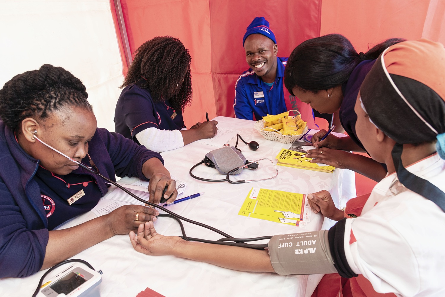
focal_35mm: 24
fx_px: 297
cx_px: 222
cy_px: 148
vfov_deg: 53.2
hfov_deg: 73.7
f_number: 7.1
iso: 800
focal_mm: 24
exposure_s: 1/60
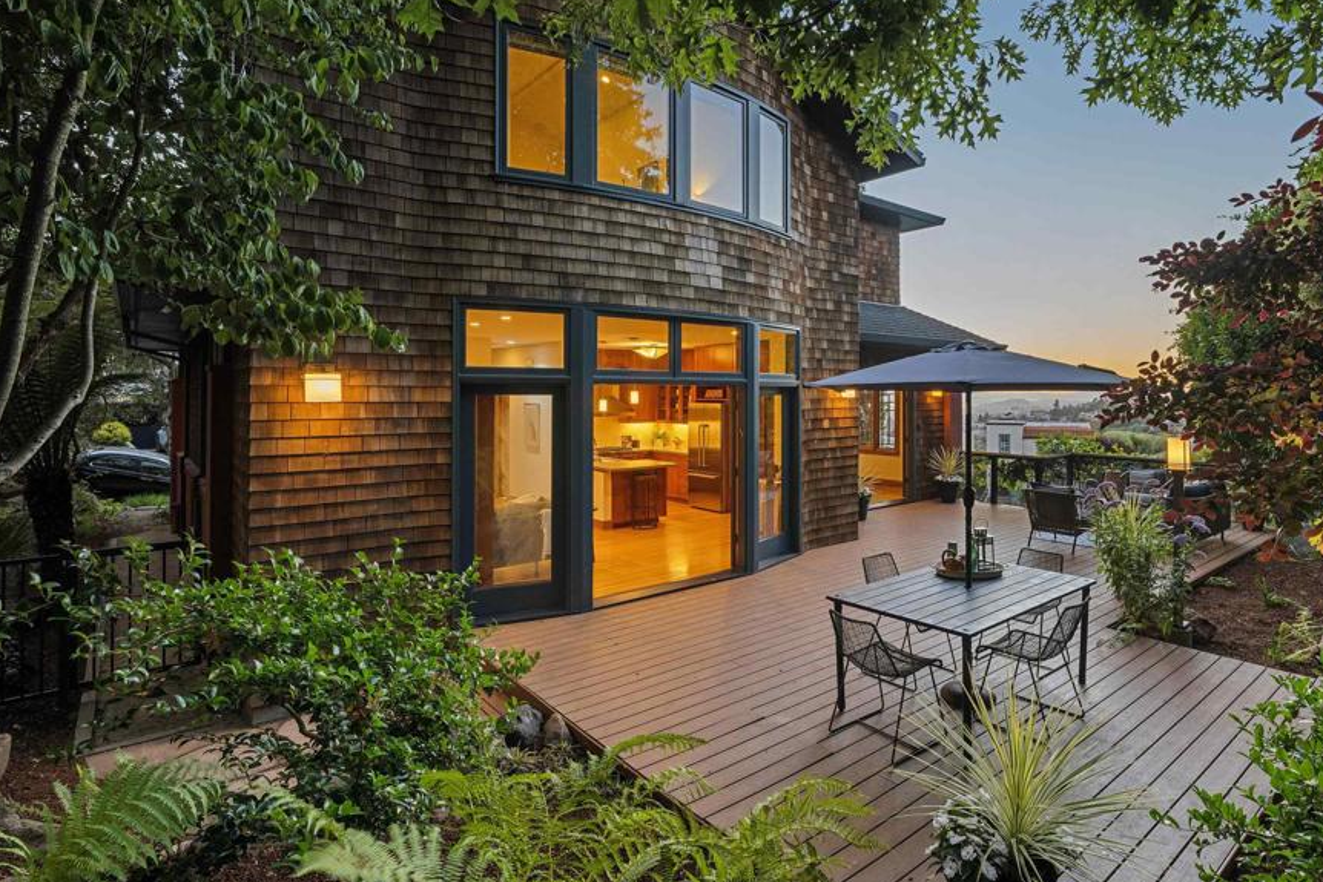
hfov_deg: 86.0
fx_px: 698
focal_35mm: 19
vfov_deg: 64.3
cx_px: 780
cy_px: 386
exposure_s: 1/5
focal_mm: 16
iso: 320
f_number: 8
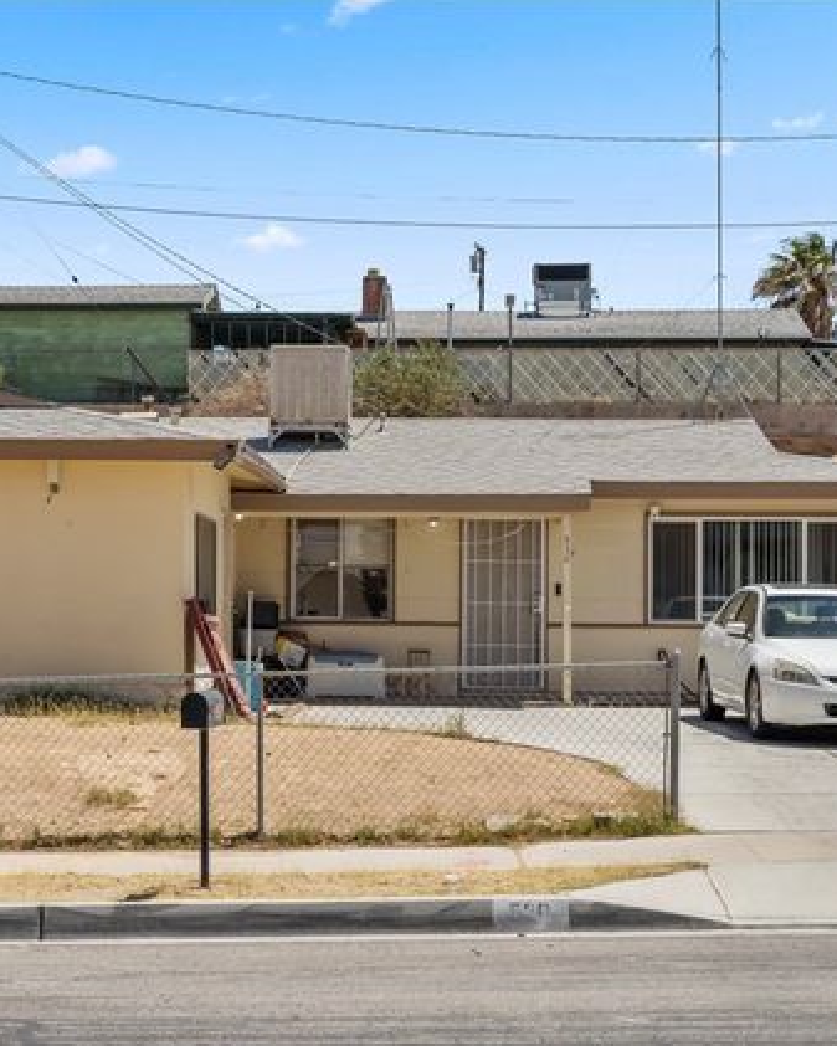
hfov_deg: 19.8
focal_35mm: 77
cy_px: 528
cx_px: 236
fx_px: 2383
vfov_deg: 24.7
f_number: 9
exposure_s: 1/25
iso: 400
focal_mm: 54
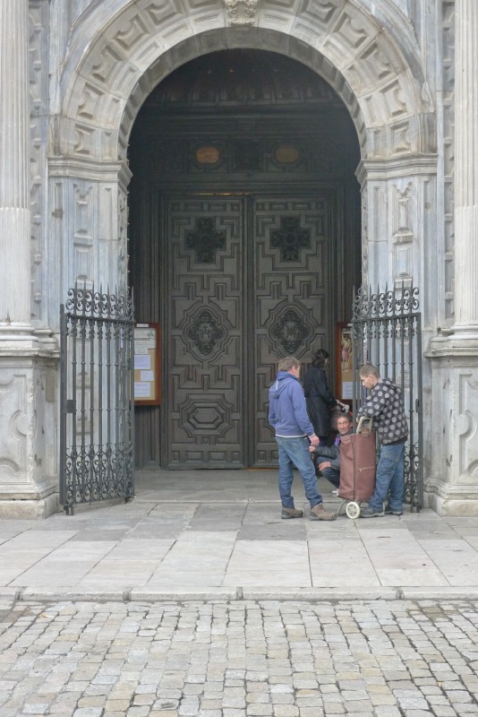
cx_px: 239
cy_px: 358
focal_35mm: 55
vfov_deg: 36.2
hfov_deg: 24.6
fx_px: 1094
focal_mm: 11.7
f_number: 2.8
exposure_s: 1/60
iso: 400
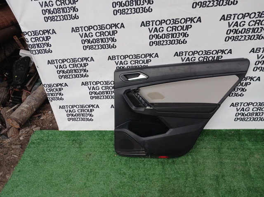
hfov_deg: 65.4
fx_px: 206
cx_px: 132
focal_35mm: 27
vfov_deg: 51.3
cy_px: 98
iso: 64
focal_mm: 4
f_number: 1.8
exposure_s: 1/50
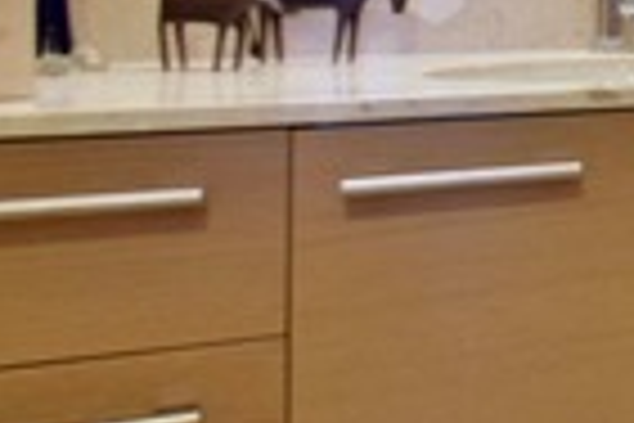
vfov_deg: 18.5
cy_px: -142
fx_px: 1197
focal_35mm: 68
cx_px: 1214
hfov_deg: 19.5
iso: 1000
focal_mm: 10
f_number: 3.5
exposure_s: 1/60
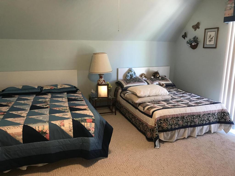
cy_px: 88
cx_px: 118
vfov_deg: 49.7
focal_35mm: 28
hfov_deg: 63.4
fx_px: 190
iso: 40
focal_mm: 3.99
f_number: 1.8
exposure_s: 1/15
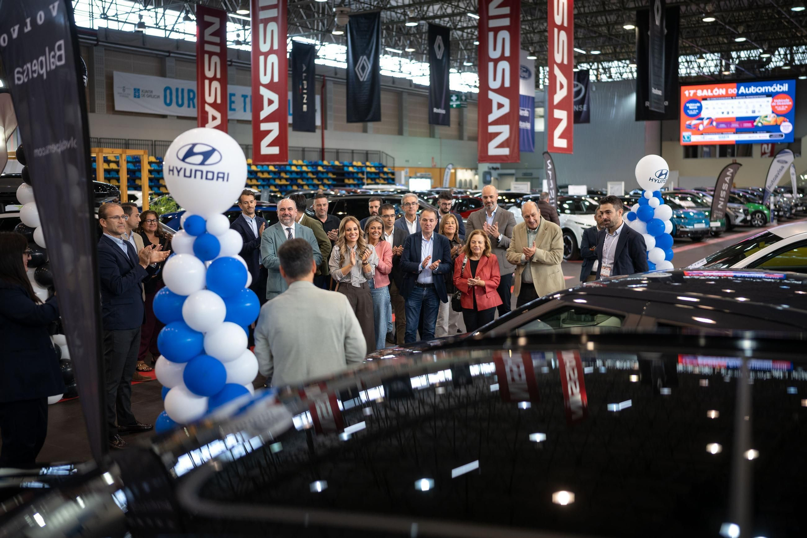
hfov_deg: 50.9
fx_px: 848
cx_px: 434
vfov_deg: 35.2
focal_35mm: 38
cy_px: 251
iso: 320
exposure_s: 1/160
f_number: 1.4
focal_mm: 35
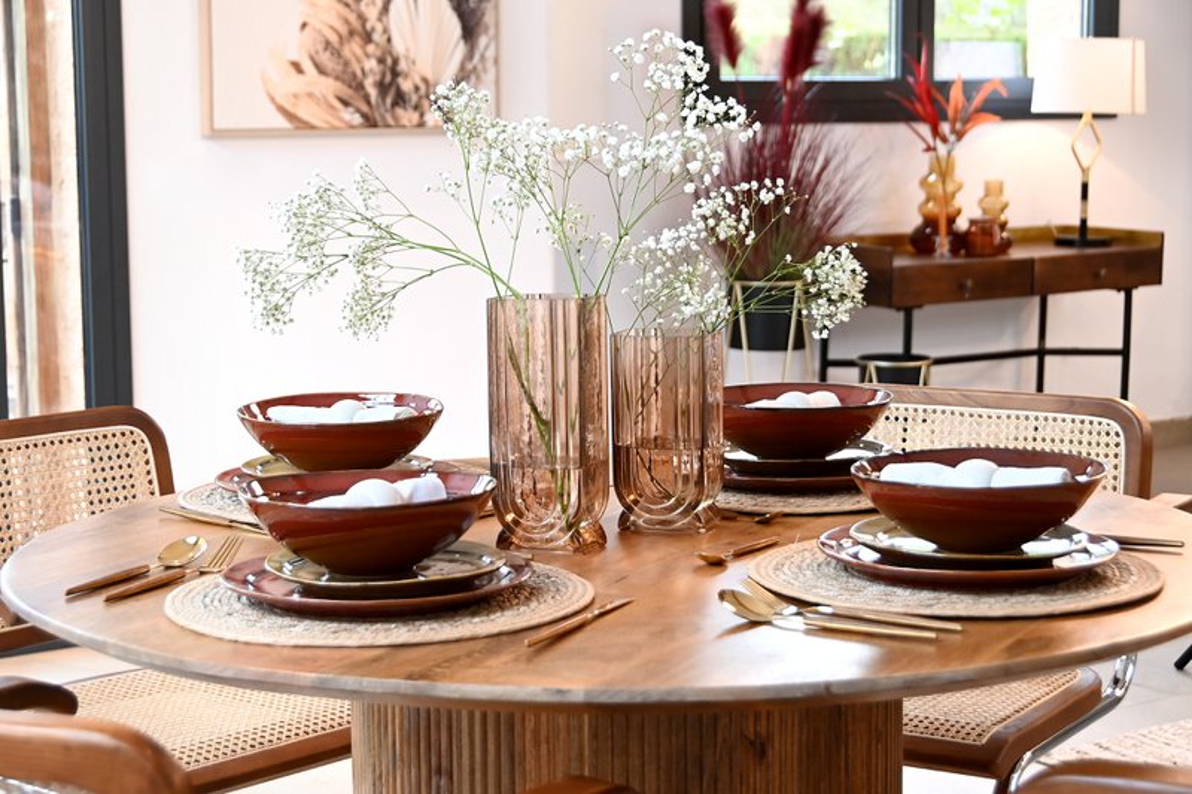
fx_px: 2284
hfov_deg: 29.2
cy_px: 397
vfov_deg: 19.7
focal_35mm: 69
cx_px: 596
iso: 1600
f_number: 5.6
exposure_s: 1/60
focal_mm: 46
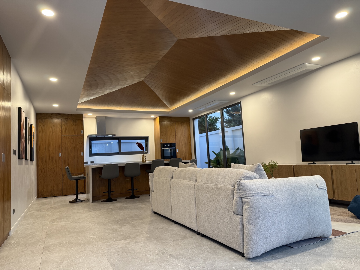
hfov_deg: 71.6
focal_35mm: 24
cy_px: 135
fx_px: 250
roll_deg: +2.9
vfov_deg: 56.8
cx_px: 180
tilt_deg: +5.0
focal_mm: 6.76
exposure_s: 1/50
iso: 125
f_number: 1.78
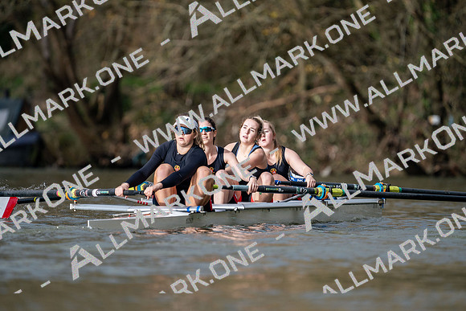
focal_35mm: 600
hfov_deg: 3.4
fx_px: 7768
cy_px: 156
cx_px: 233
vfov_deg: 2.3
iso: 400
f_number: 6.3
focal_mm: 600
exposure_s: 1/1600
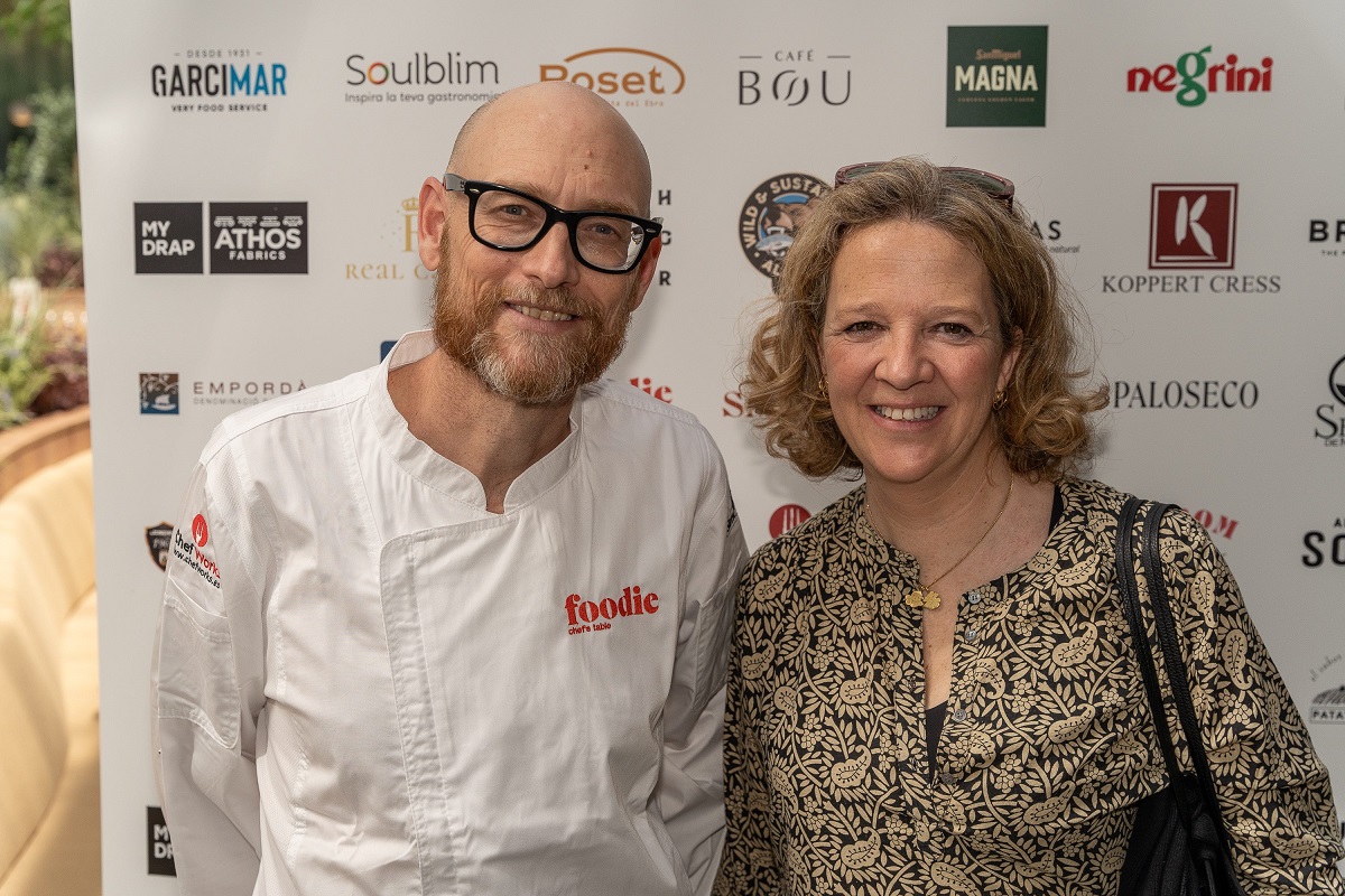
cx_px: 672
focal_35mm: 49
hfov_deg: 40.6
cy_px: 448
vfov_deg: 27.7
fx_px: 1819
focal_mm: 48.7
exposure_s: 1/1000
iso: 500
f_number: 5
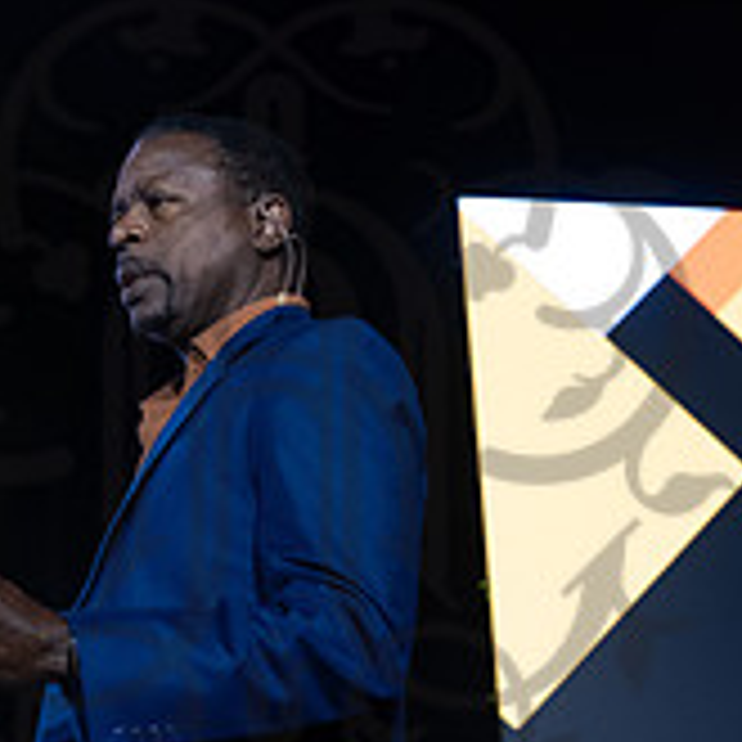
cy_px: 432
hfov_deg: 15.0
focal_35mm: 116
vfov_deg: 15.0
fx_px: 2813
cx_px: 274
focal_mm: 50
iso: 1600
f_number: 4.5
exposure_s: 1/125
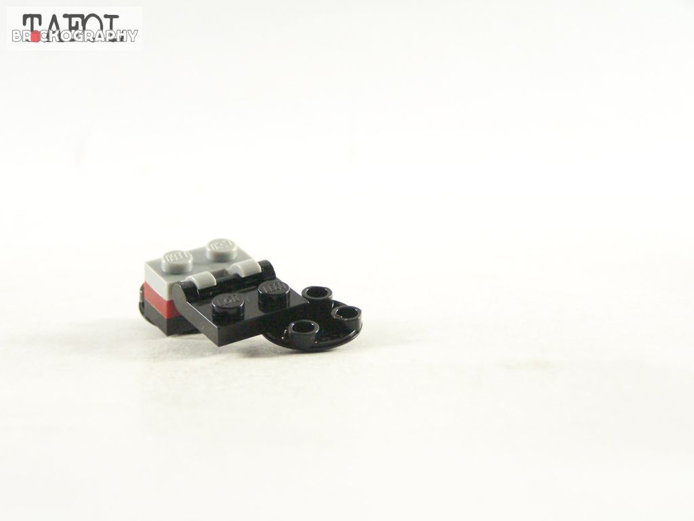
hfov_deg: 23.8
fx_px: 1644
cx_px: 347
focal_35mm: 82
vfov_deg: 18.0
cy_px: 260
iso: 400
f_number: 3.2
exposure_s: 1/60
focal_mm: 13.7
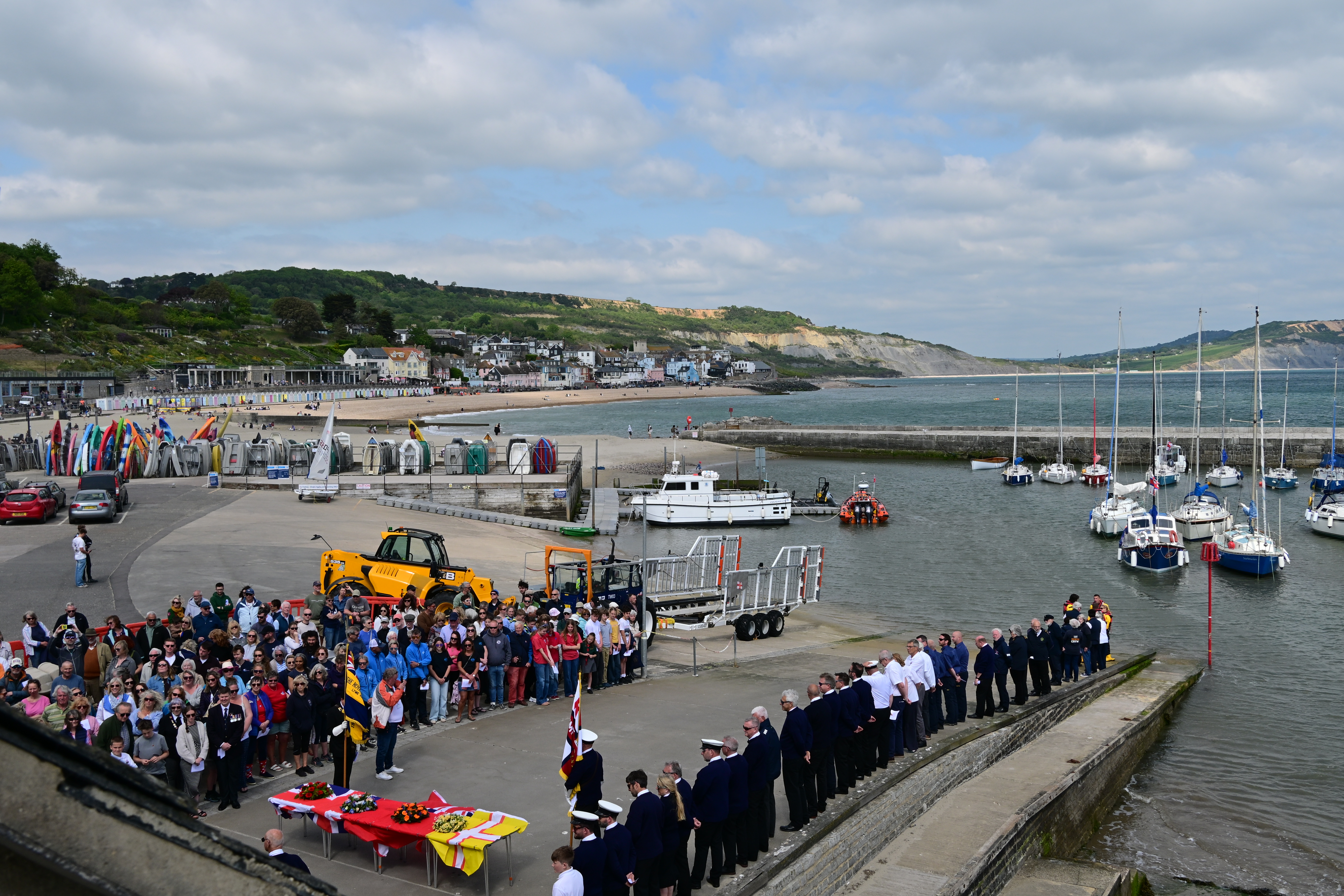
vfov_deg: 40.0
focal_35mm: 33
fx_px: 1232
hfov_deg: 57.2
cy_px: 448
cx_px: 672
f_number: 11
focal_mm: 22
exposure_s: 1/250
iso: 140
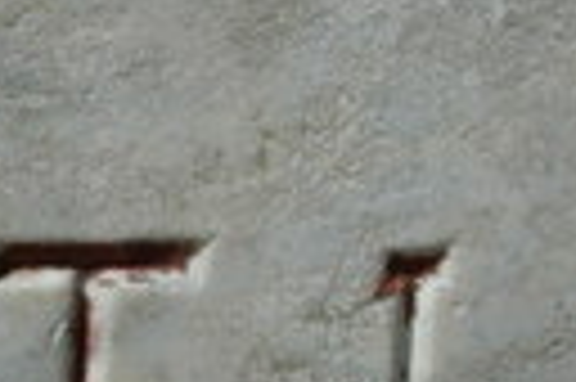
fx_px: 4664
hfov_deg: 7.0
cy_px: 357
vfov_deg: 4.7
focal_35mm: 292
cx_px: 58
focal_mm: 25
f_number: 13
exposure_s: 1/640
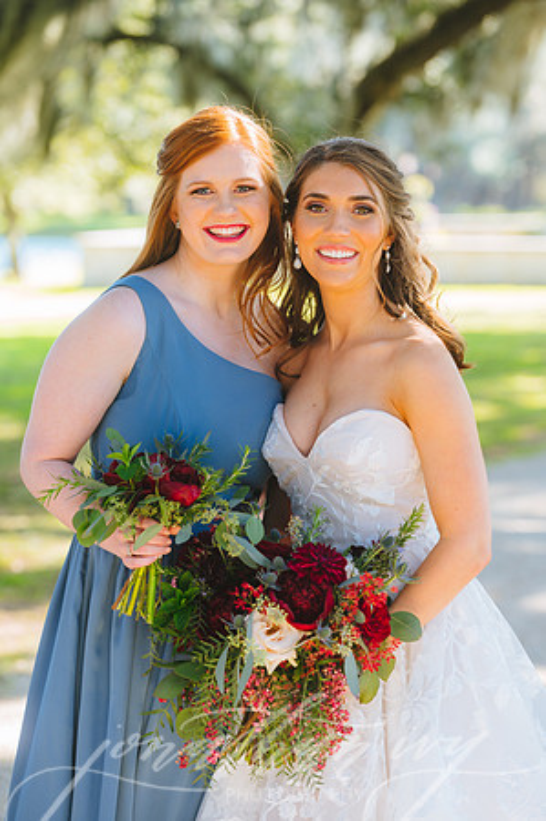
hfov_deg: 11.2
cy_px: 410
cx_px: 273
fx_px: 2782
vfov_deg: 16.8
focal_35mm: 122
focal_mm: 122
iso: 160
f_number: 2.8
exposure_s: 1/100
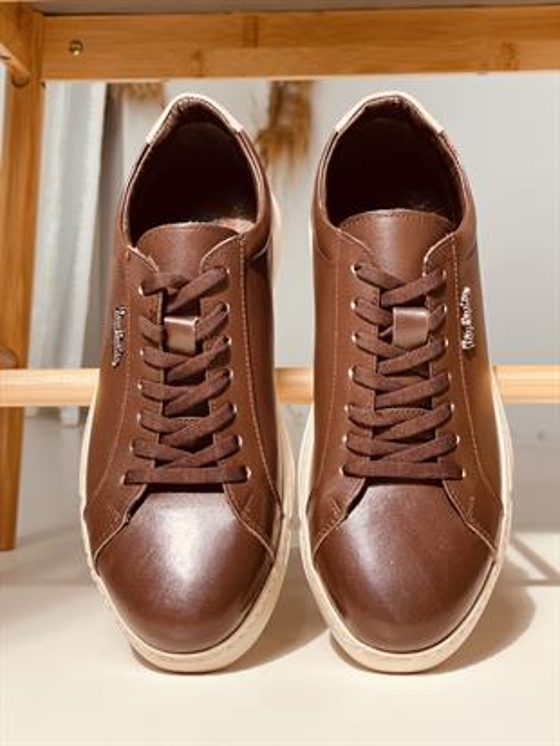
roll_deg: -0.8
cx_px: 280
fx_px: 1121
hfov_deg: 28.0
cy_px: 373
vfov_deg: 36.8
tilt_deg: +0.5
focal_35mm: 52
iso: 20
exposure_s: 1/141
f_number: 2
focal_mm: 6
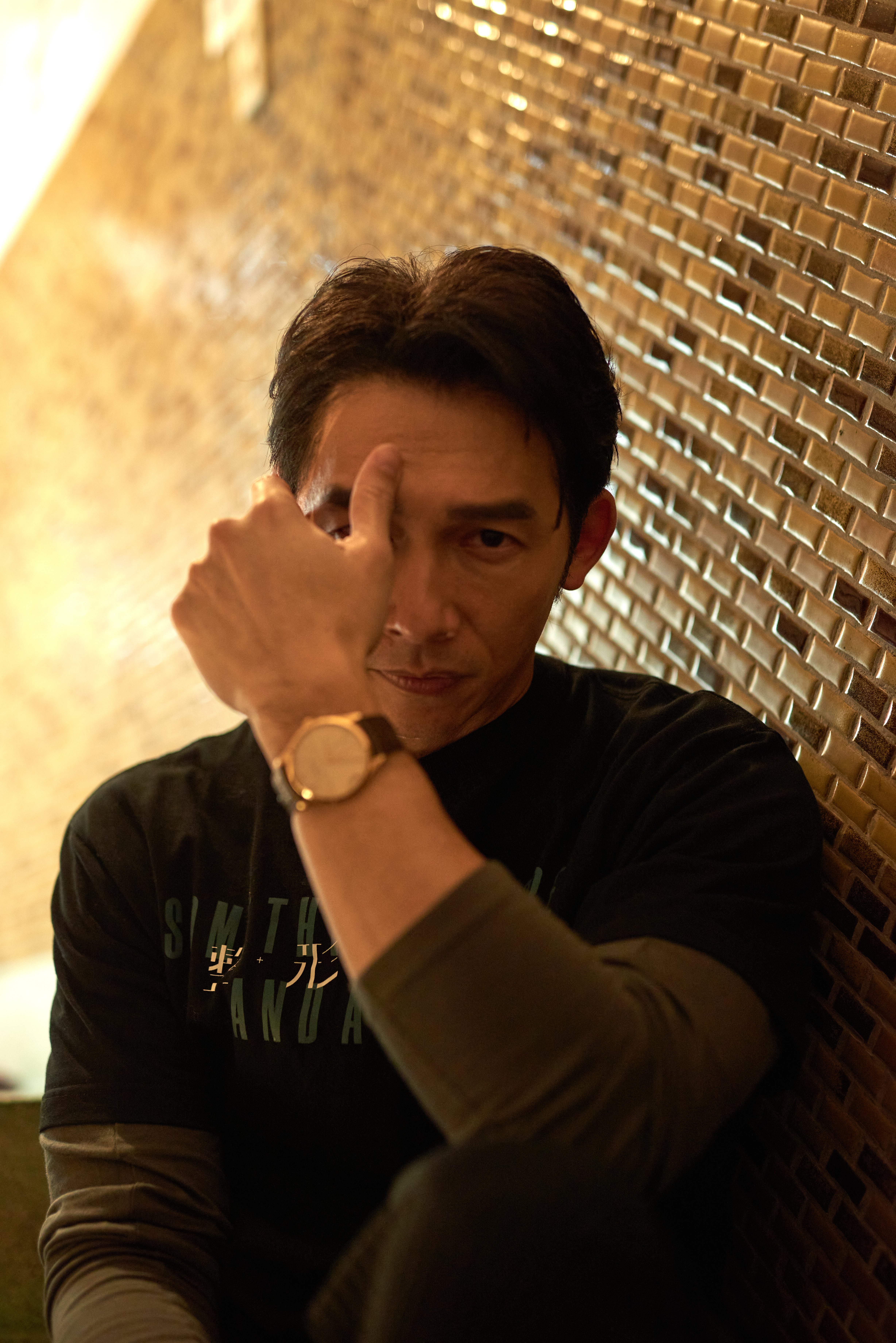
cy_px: 672
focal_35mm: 50
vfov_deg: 39.6
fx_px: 1865
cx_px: 448
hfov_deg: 27.0
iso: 2000
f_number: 2.2
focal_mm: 50
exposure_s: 1/60
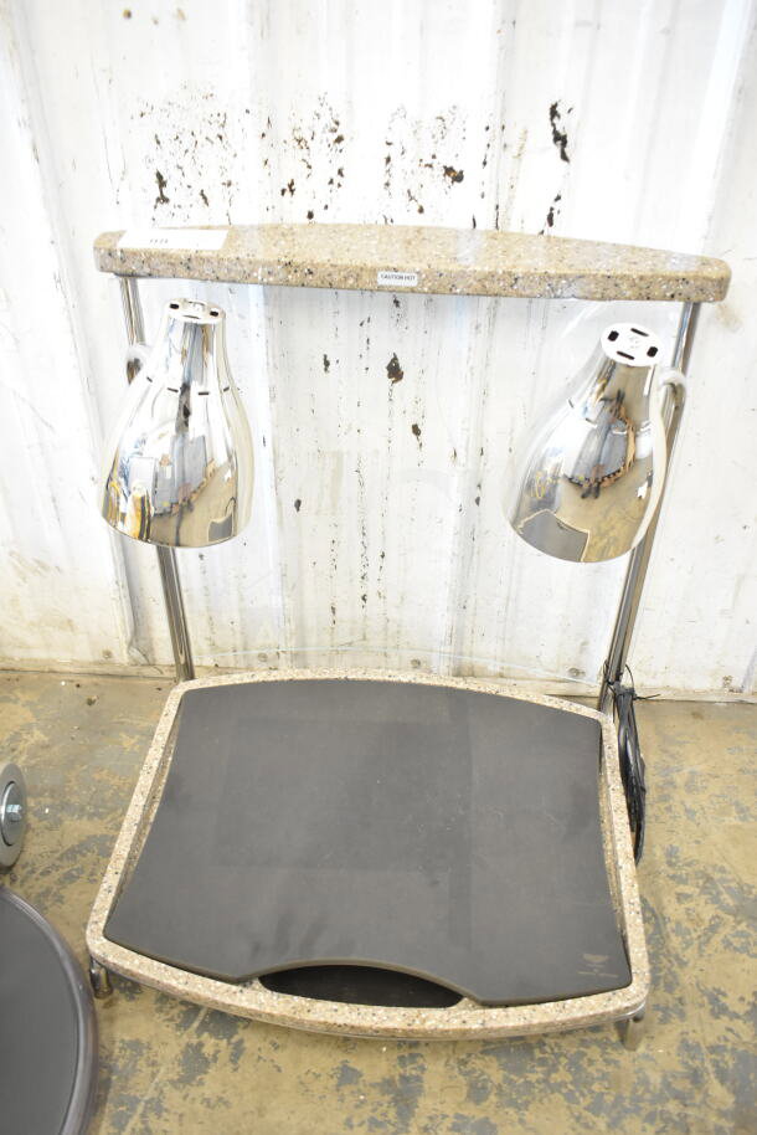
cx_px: 378
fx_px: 945
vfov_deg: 61.9
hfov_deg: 43.6
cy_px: 568
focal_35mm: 30
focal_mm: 20
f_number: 3.5
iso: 1600
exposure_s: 1/50
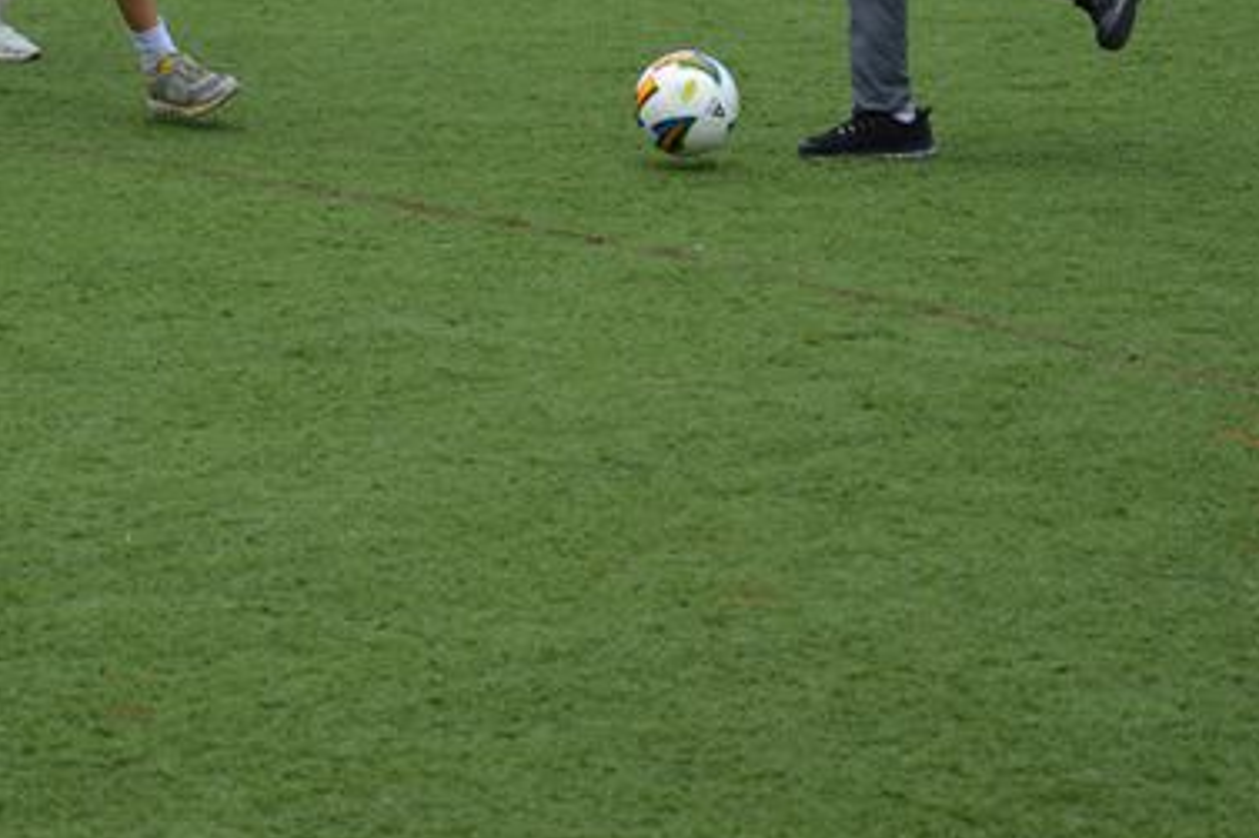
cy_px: 72
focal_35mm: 149
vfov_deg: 9.2
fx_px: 5208
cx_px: 451
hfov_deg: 13.8
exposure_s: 1/1250
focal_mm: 52
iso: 400
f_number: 5.6
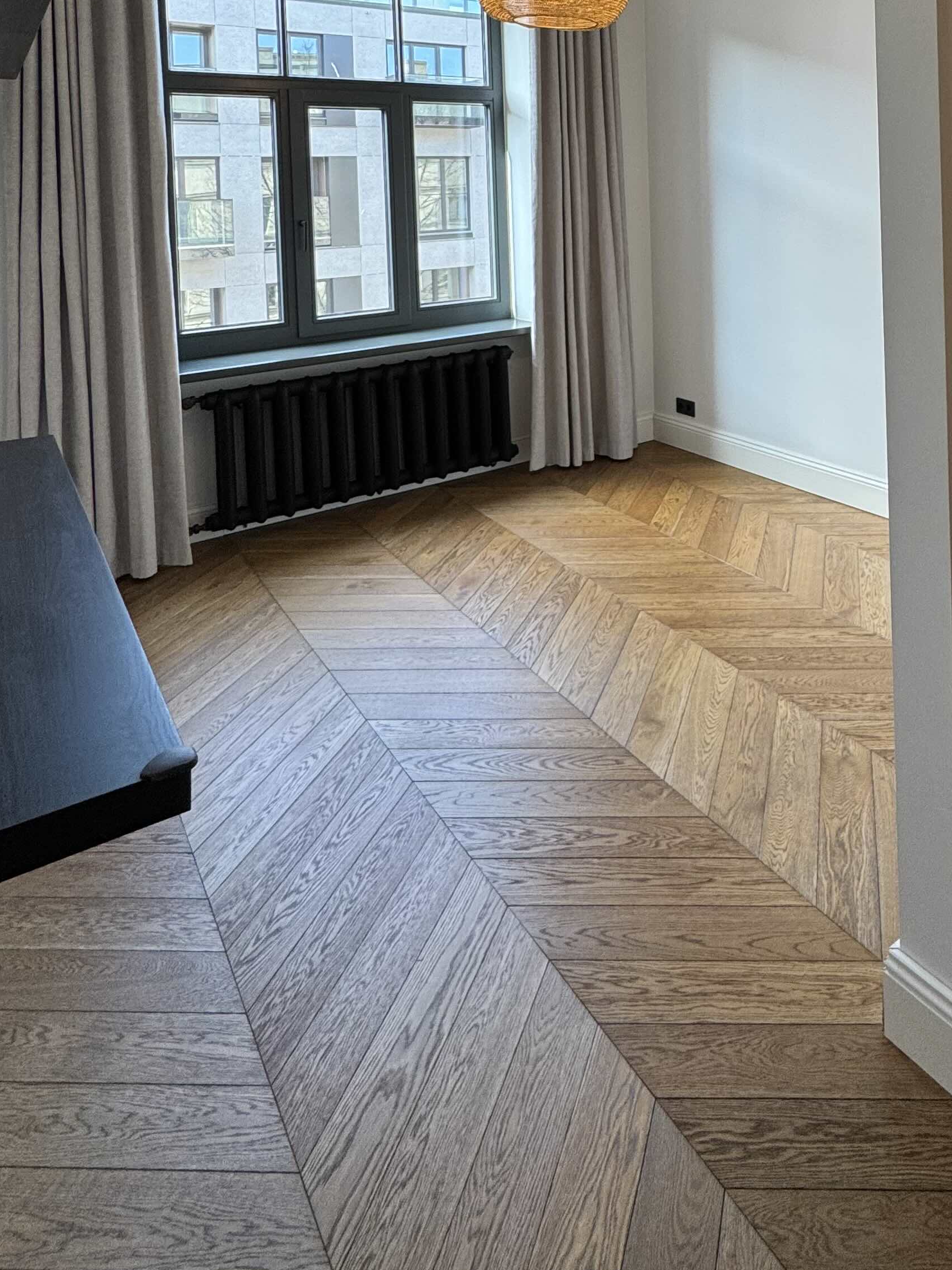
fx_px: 917
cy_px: 198
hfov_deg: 50.4
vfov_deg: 61.6
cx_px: 804
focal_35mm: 25
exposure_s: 1/100
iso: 125
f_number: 2.2
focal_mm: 2.22
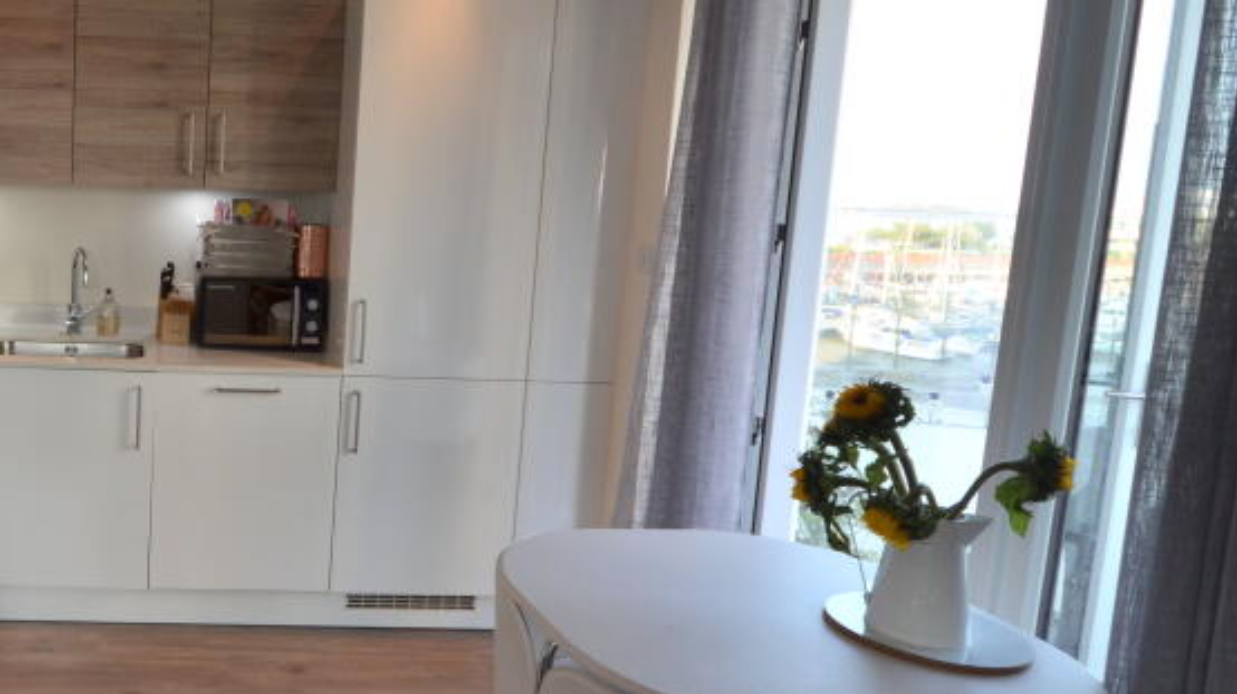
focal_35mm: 29
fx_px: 951
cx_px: 143
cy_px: 292
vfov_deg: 40.0
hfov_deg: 57.6
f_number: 5.6
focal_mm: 10
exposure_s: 1/125
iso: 360
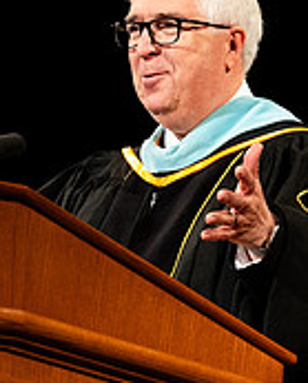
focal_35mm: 743
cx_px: 271
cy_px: 112
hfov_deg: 2.1
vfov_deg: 2.6
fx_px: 8444
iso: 2500
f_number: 3.5
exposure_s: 1/500
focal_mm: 200
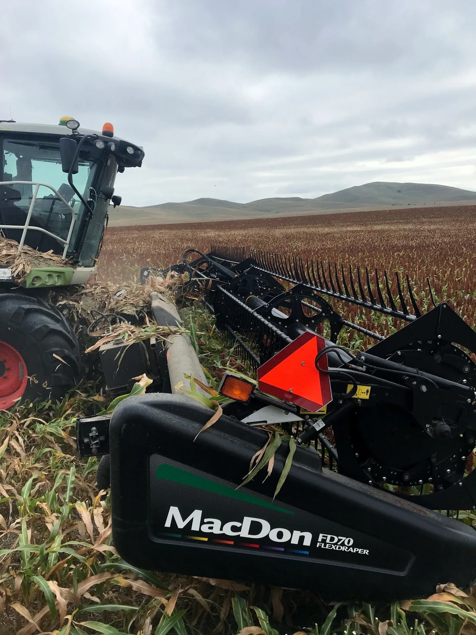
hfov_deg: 49.7
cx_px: 238
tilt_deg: -10.1
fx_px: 513
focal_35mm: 28
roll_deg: -0.6
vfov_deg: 63.4
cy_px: 318
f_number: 1.8
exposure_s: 1/1773
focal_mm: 3.99
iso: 20
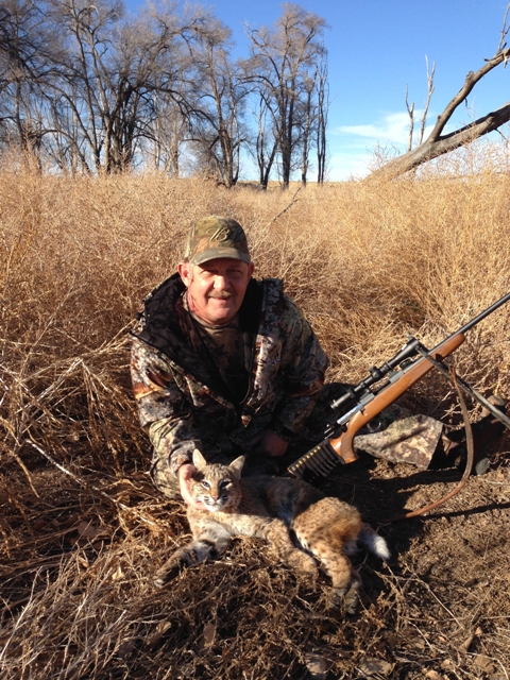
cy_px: 340
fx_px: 648
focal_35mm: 33
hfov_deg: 42.9
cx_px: 255
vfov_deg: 55.4
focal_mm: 4.12
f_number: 2.4
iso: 50
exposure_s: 1/1022
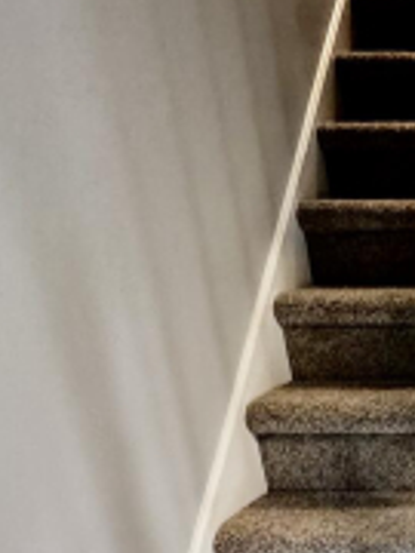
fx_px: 831
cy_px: 564
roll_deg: +1.3
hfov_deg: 23.2
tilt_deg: -21.1
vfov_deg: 33.4
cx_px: 603
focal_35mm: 52
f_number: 2.2
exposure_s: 1/60
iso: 400
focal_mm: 2.22
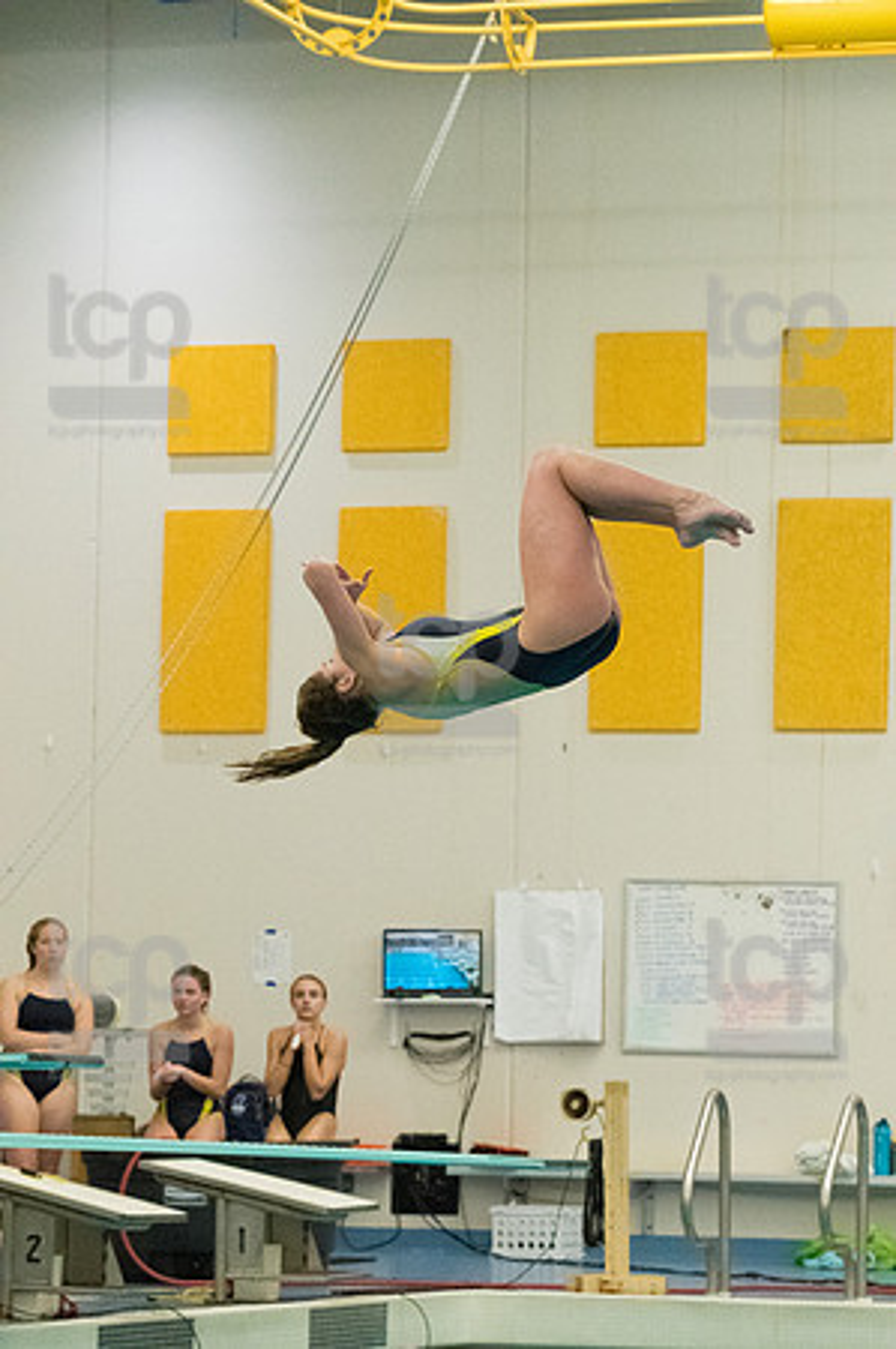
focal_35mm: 138
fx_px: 5164
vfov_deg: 14.9
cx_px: 448
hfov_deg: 9.9
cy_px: 674
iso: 8000
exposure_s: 1/1250
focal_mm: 92
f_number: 5
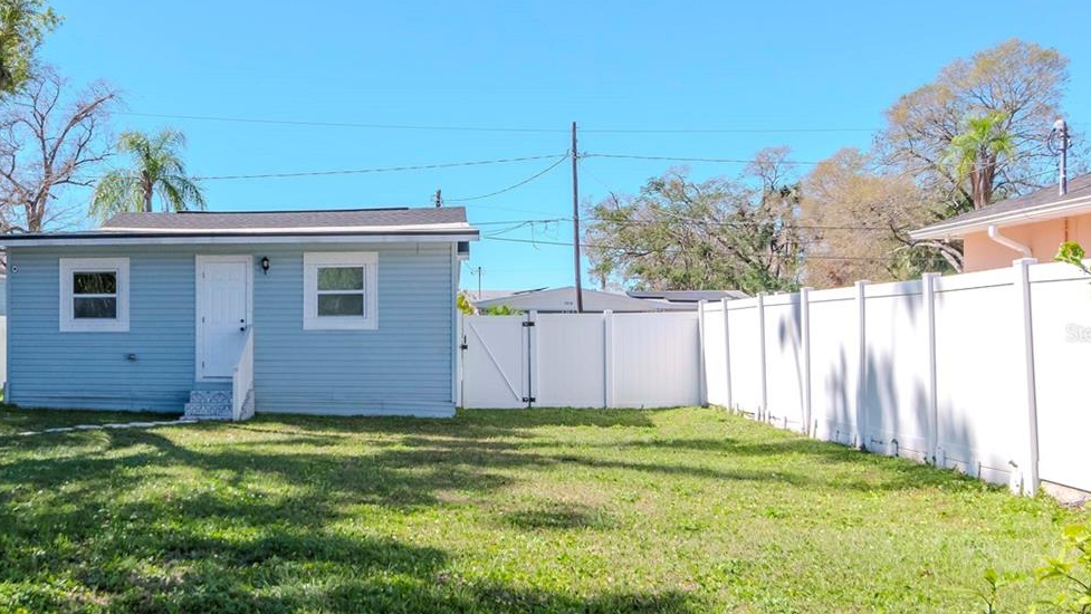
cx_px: 272
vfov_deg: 32.8
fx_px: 1042
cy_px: 333
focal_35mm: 36
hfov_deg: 52.8
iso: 800
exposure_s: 1/1600
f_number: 8
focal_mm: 14
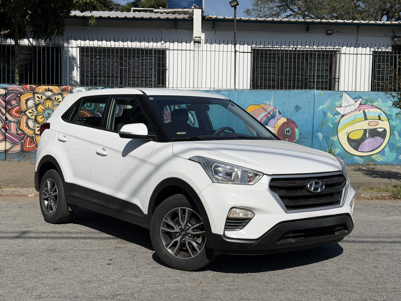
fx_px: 556
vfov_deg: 30.3
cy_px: 150
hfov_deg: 39.7
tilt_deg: -4.8
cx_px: 200
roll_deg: +0.0
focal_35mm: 48
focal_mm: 6.76
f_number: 1.78
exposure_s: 1/11364
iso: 64
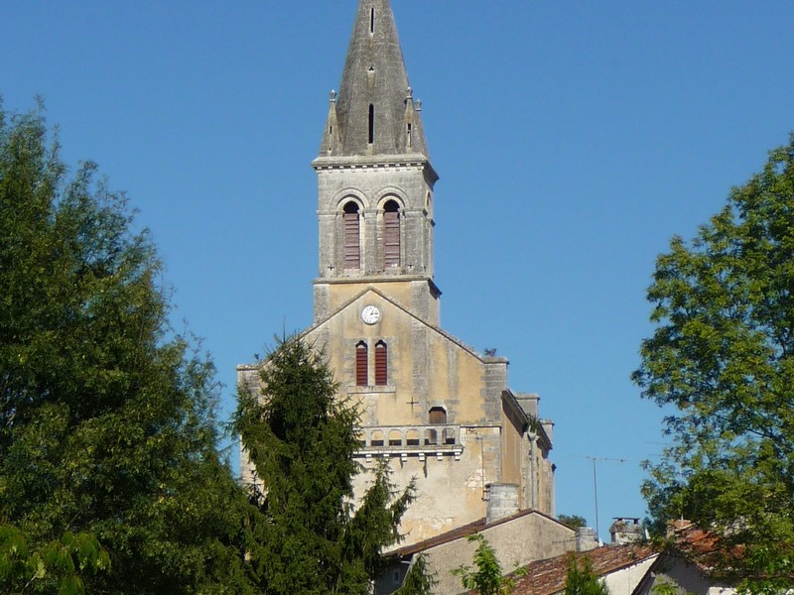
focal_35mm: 104
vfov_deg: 14.2
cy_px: 298
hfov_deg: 18.9
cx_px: 397
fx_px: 2385
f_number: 4.5
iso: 100
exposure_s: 1/1000
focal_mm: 10.5
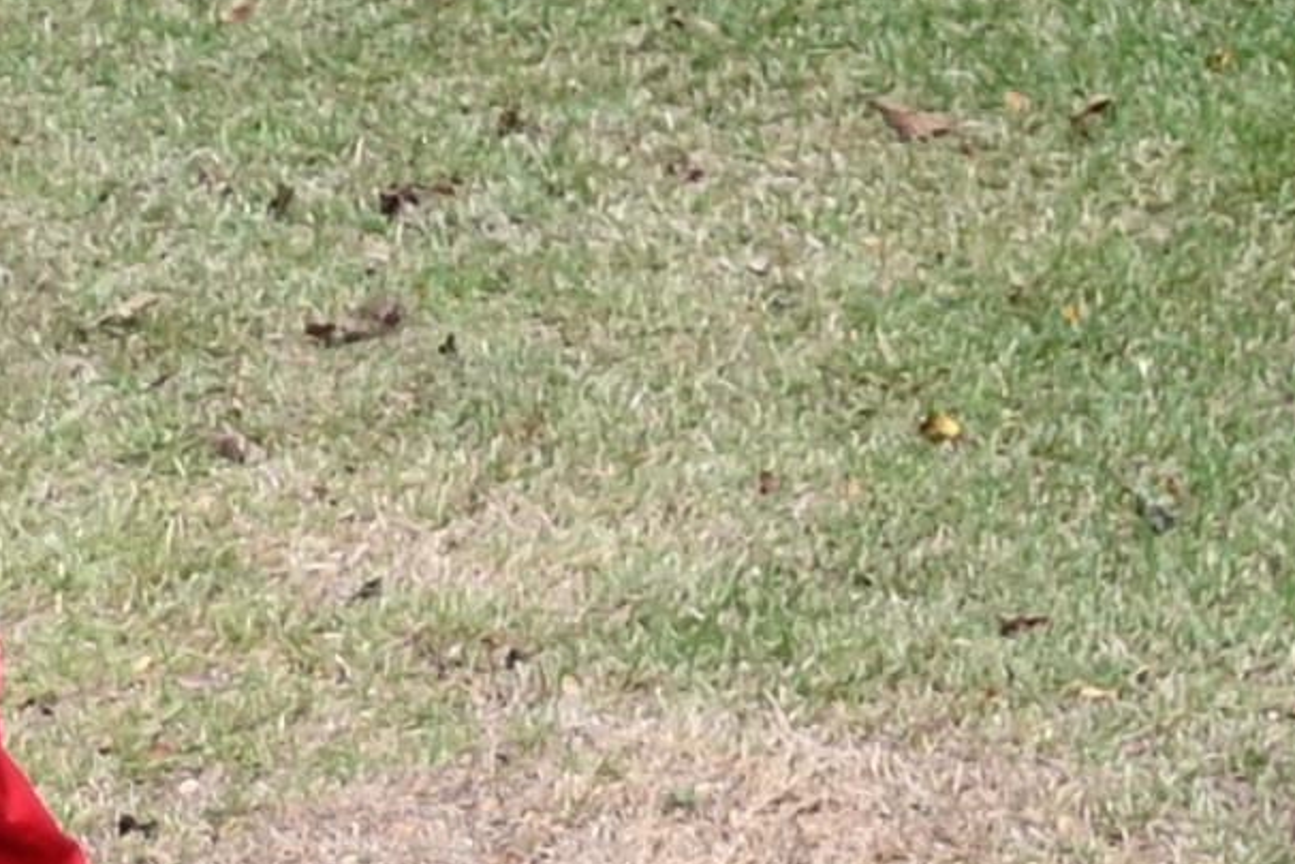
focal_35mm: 234
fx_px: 8417
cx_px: 2661
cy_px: -1071
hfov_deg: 8.3
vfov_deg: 5.7
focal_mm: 24
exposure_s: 1/160
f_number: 3.8
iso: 100
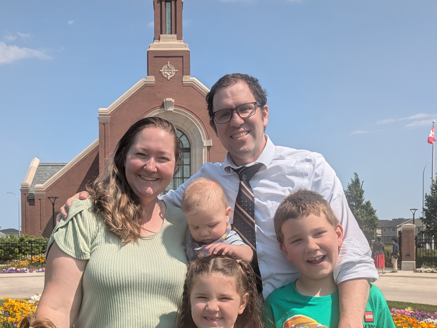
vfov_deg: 35.3
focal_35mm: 40
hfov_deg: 46.6
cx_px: 178
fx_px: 505
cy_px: 238
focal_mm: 5.43
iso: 41
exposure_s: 1/2632
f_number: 1.89
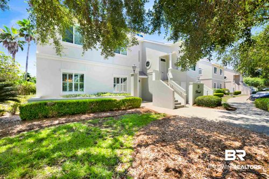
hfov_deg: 102.3
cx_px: 134
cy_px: 90
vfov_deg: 79.2
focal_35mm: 14
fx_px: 108
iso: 400
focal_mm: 14.5
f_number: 11
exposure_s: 1/100
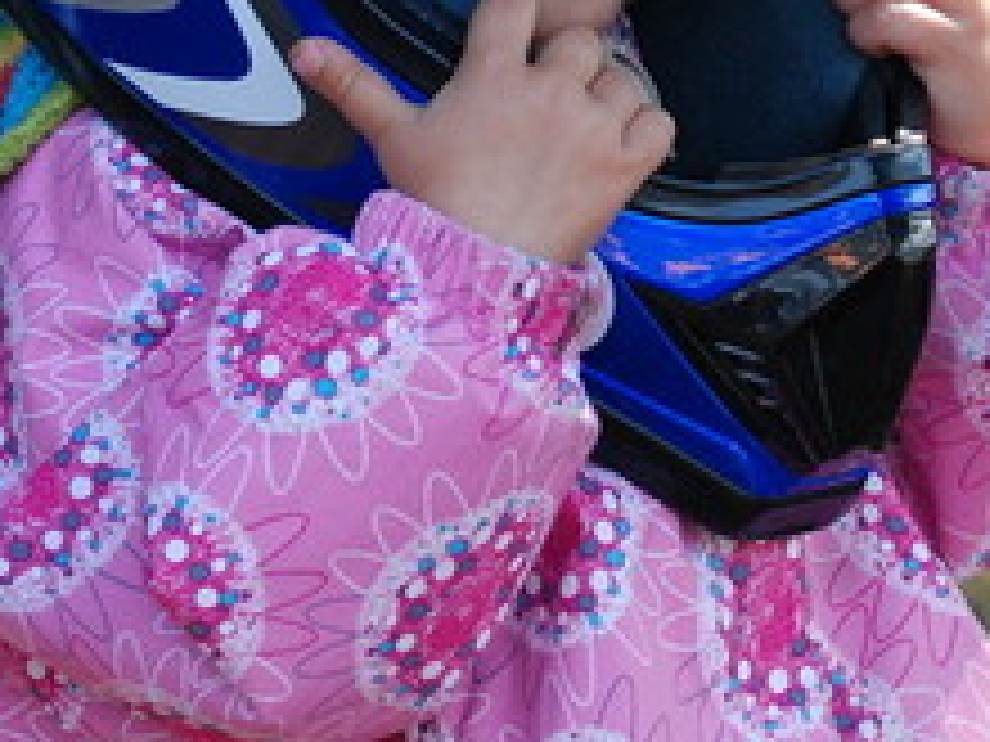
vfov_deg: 4.6
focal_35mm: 322
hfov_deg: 6.2
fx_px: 9209
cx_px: 706
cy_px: -108
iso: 400
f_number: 4.5
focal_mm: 70
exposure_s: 1/250
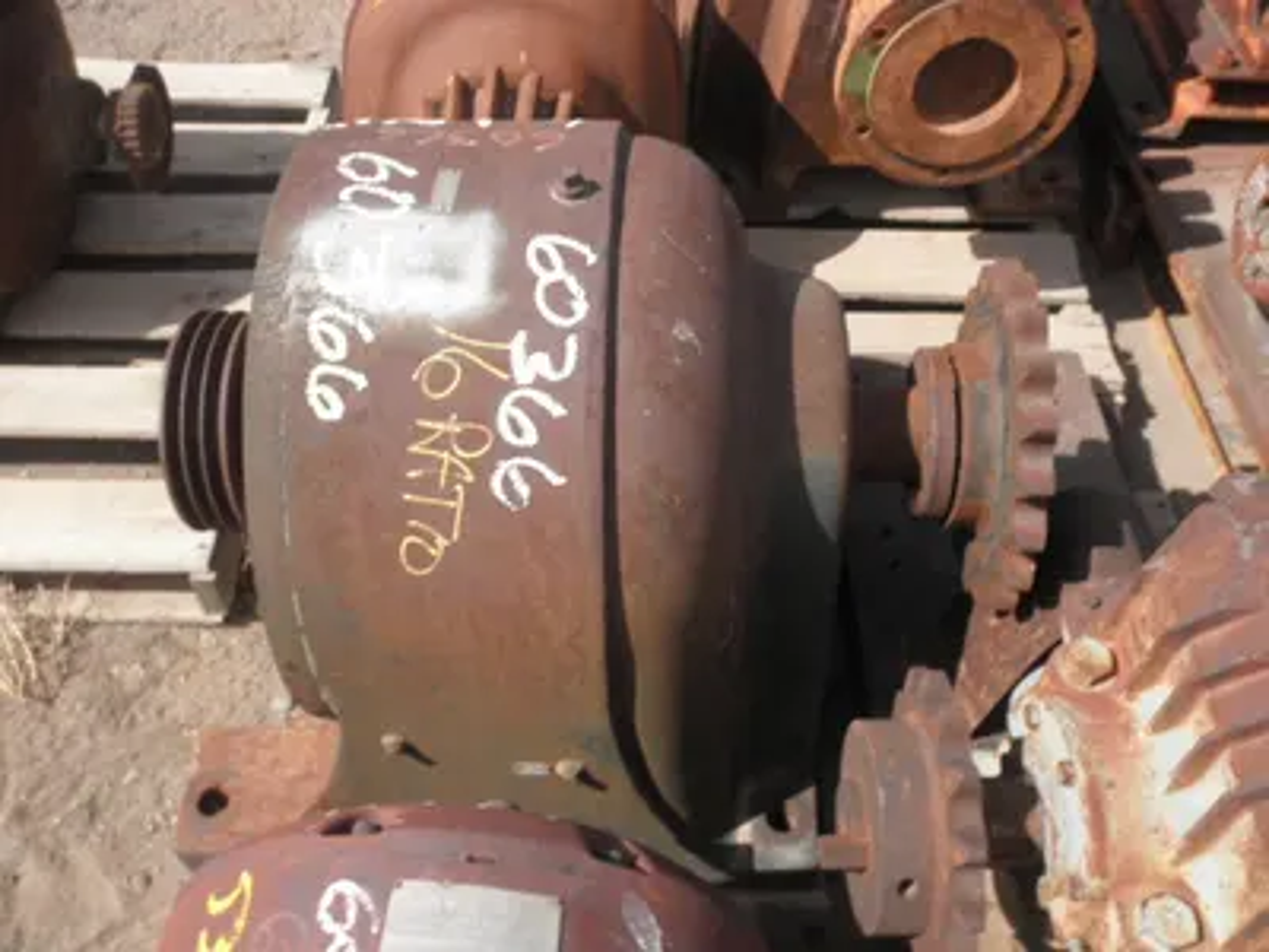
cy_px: 476
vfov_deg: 40.7
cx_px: 634
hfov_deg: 52.6
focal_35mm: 35
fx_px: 1283
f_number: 9.1
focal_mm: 6.1
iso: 64
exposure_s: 1/80
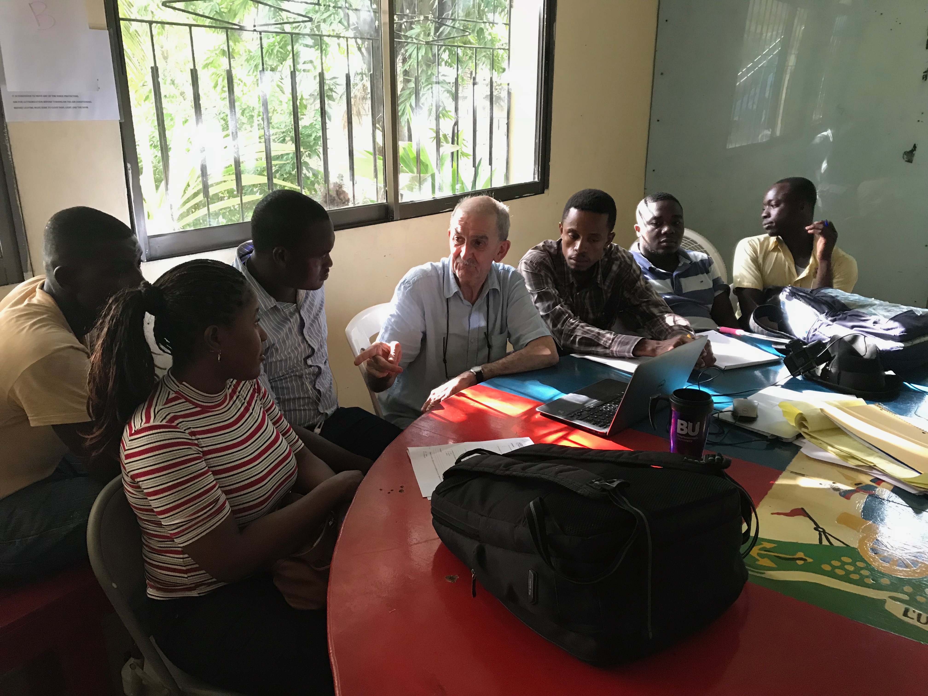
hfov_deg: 63.4
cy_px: 348
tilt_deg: -16.8
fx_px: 751
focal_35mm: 28
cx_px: 464
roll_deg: -0.4
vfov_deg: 49.7
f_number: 1.8
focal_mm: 3.99
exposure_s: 1/15
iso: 64
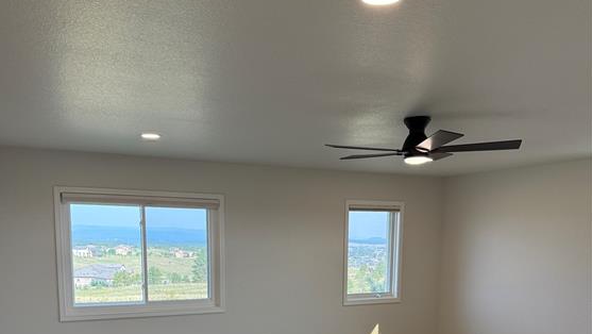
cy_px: 315
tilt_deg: -5.3
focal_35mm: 36
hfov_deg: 55.3
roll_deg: -0.2
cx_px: 287
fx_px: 565
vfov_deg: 31.0
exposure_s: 1/232
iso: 160
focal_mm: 6.76
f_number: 1.78
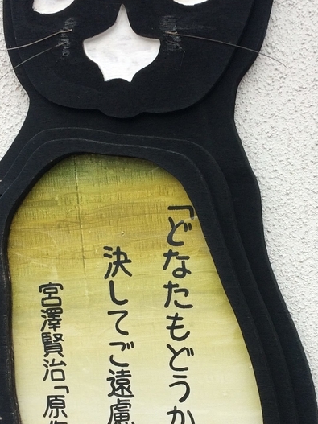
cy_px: 294
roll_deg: +0.4
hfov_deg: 22.2
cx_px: 191
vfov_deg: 29.1
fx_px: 809
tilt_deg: -6.7
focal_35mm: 66
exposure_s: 1/120
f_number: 2.2
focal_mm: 4.15
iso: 50
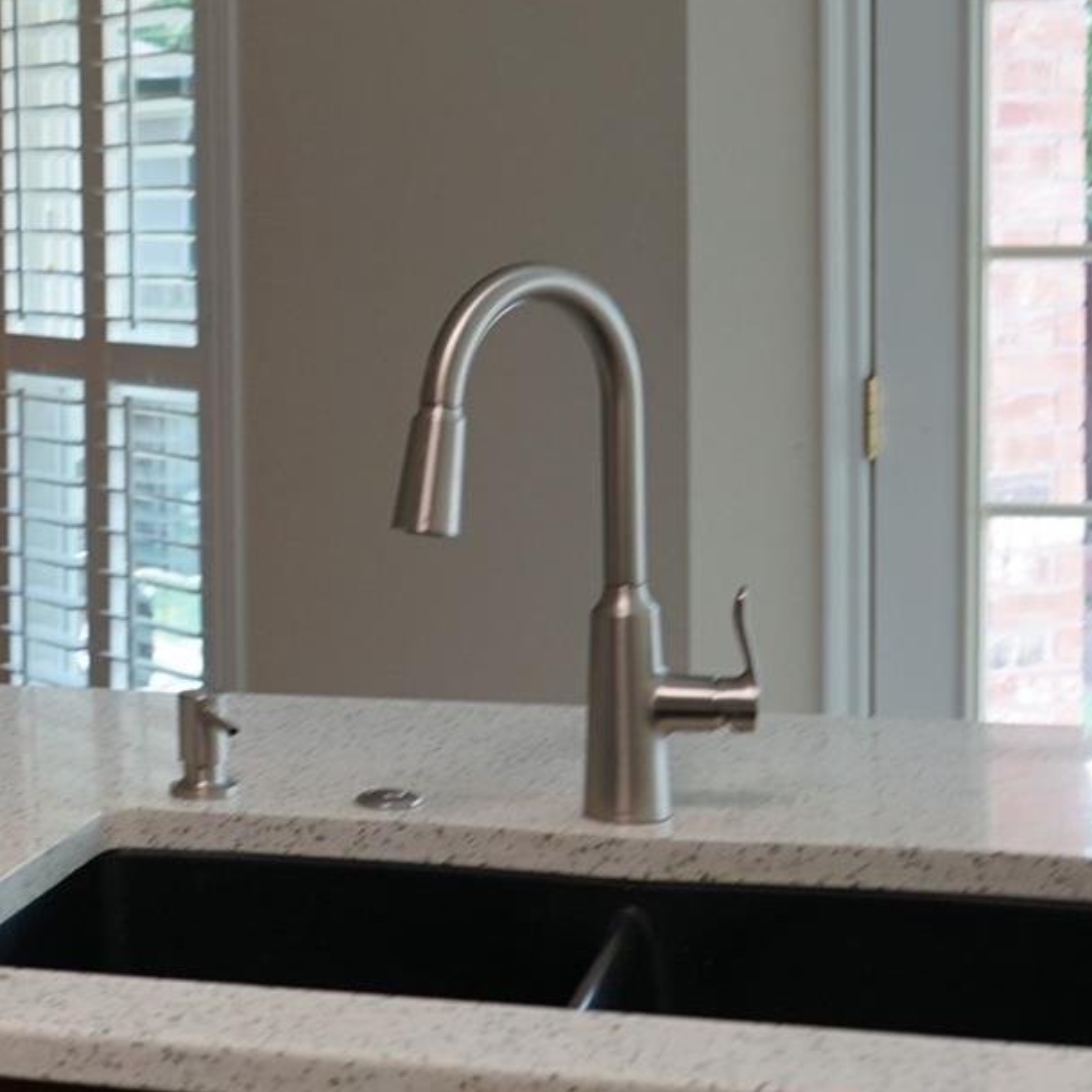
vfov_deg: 21.6
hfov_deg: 20.5
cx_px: -143
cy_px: 424
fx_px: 2855
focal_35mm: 80
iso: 500
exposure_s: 1/60
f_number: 5.6
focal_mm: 28
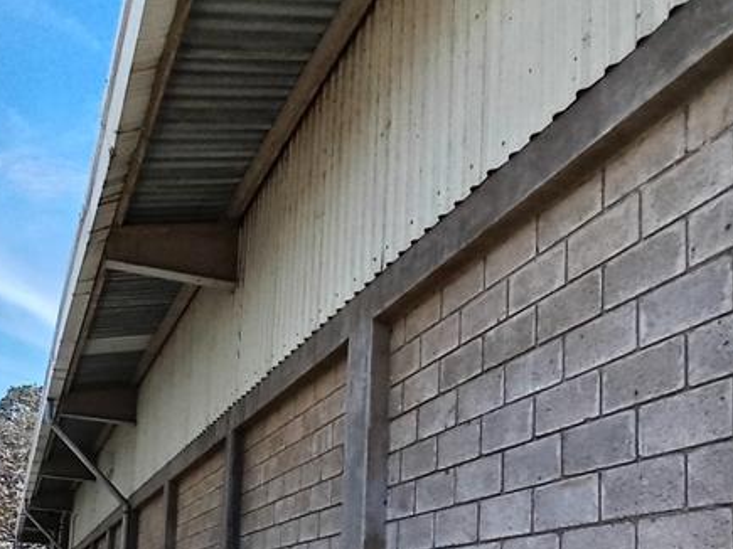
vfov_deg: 32.7
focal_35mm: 40
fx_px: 847
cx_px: 244
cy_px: 561
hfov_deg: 46.1
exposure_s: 1/762
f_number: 2.2
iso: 101
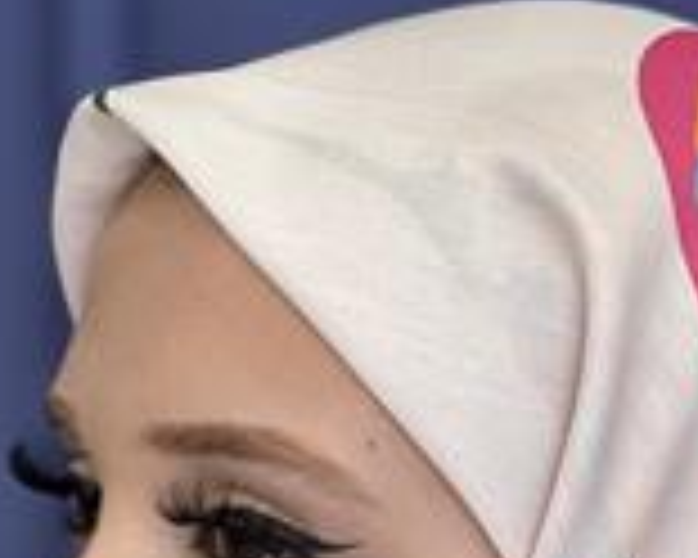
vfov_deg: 6.1
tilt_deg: -2.3
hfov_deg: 7.7
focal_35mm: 252
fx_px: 5206
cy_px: 788
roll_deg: +0.3
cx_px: 549
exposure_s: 1/100
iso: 80
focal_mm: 9
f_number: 2.8
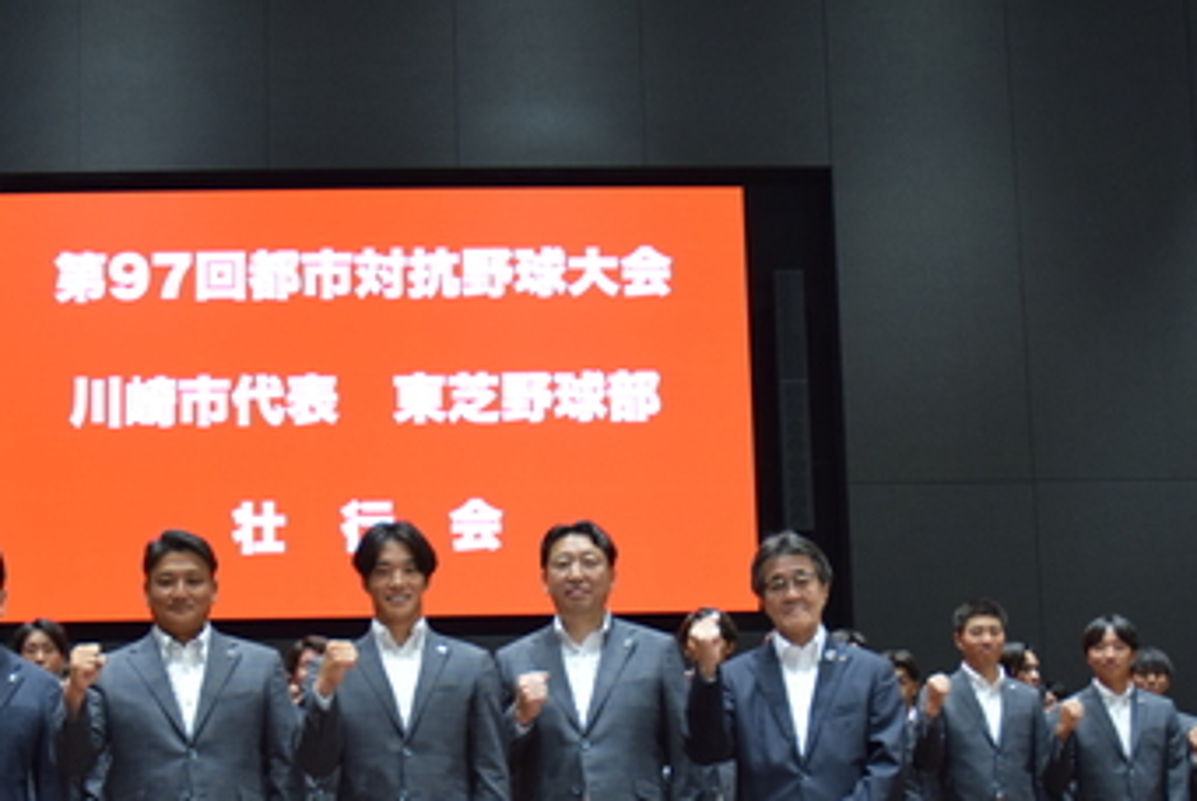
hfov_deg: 33.6
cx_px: 411
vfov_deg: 22.8
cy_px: 624
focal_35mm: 59
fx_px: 1963
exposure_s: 1/60
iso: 900
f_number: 3.5
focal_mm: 22
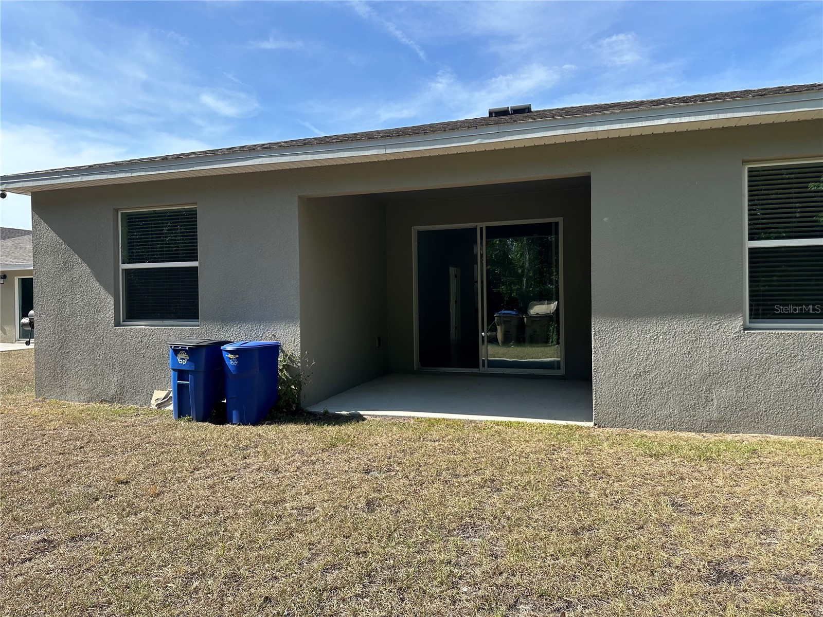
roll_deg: +0.8
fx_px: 571
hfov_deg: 71.6
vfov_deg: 56.8
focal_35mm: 24
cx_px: 412
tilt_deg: +0.1
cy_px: 308
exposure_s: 1/2203
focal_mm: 6.86
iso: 80
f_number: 1.78
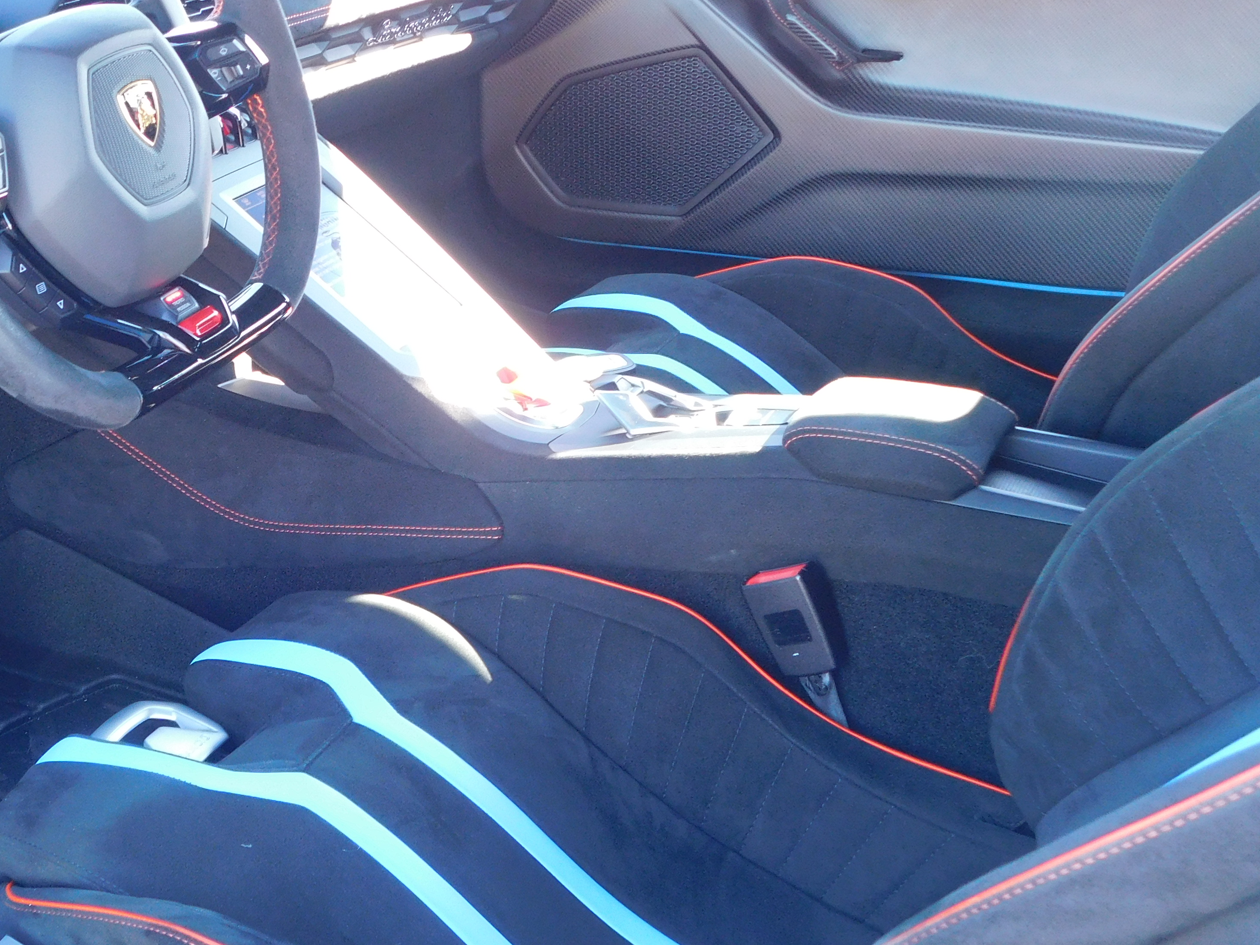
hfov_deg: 39.2
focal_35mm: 47
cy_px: 502
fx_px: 1711
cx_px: 292
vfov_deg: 30.9
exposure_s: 1/30
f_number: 3.2
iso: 220
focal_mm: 5.3
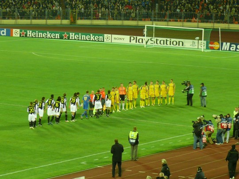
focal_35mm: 182
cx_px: 120
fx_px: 1257
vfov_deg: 8.2
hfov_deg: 10.9
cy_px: 90
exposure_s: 1/30
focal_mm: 21.7
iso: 125
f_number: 3.2
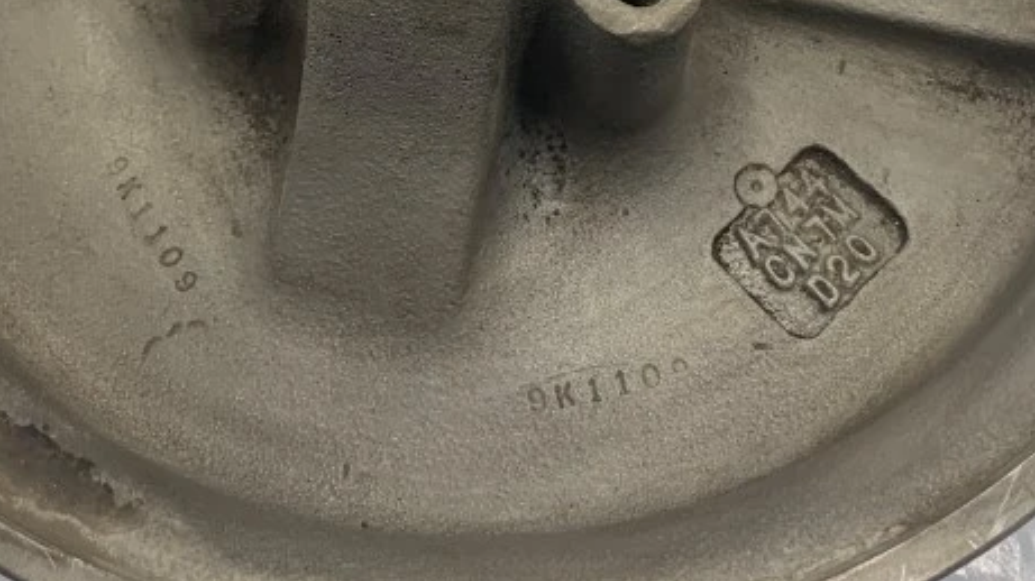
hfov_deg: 35.4
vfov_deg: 19.7
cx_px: 442
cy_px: -25
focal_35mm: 59
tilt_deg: -62.7
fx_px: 1619
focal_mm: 4.25
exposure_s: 1/121
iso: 64
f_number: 1.8
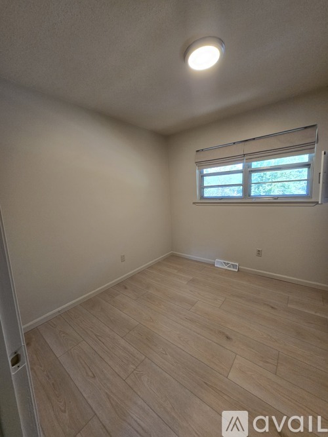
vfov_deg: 106.2
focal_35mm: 13
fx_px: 164
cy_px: 218
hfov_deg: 89.9
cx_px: 164
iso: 125
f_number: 2.2
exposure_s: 1/60
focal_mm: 1.7
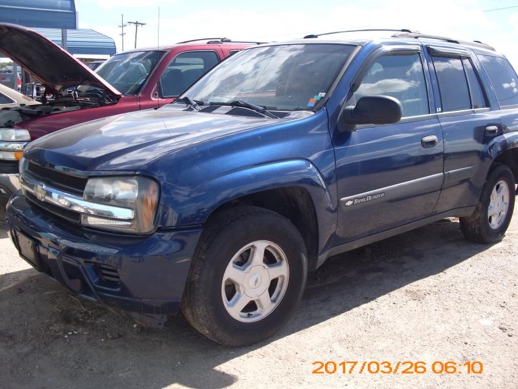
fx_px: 539
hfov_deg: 51.4
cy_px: 194
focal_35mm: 36
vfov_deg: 39.7
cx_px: 259
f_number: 7.8
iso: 80
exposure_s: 1/80
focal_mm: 6.3
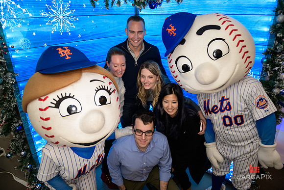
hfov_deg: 73.7
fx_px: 189
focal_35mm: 24
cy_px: 95
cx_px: 142
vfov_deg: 53.2
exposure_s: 1/160
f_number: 3.2
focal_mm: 24
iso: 400
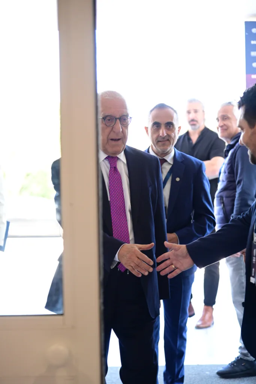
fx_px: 917
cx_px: 128
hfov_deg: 15.9
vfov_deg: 23.6
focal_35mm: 86
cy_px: 192
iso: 2500
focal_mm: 86
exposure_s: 1/320
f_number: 4
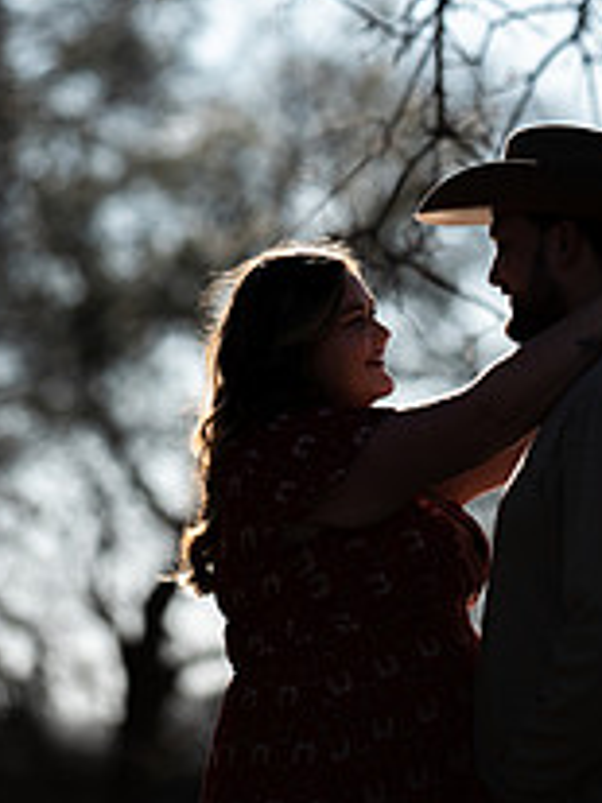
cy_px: 8
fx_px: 5339
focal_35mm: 230
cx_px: 373
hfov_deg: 6.5
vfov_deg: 8.6
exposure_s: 1/1000
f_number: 2.8
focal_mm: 110
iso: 50
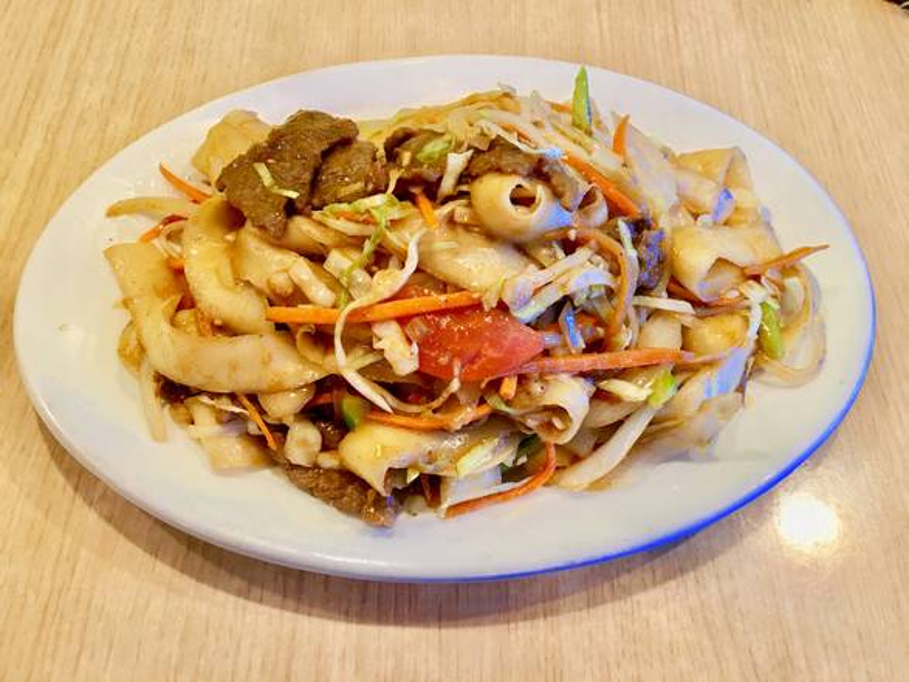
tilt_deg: -59.8
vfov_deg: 48.2
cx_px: 454
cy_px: 341
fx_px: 761
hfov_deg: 61.7
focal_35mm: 29
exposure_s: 1/30
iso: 32
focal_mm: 4.15
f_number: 2.2
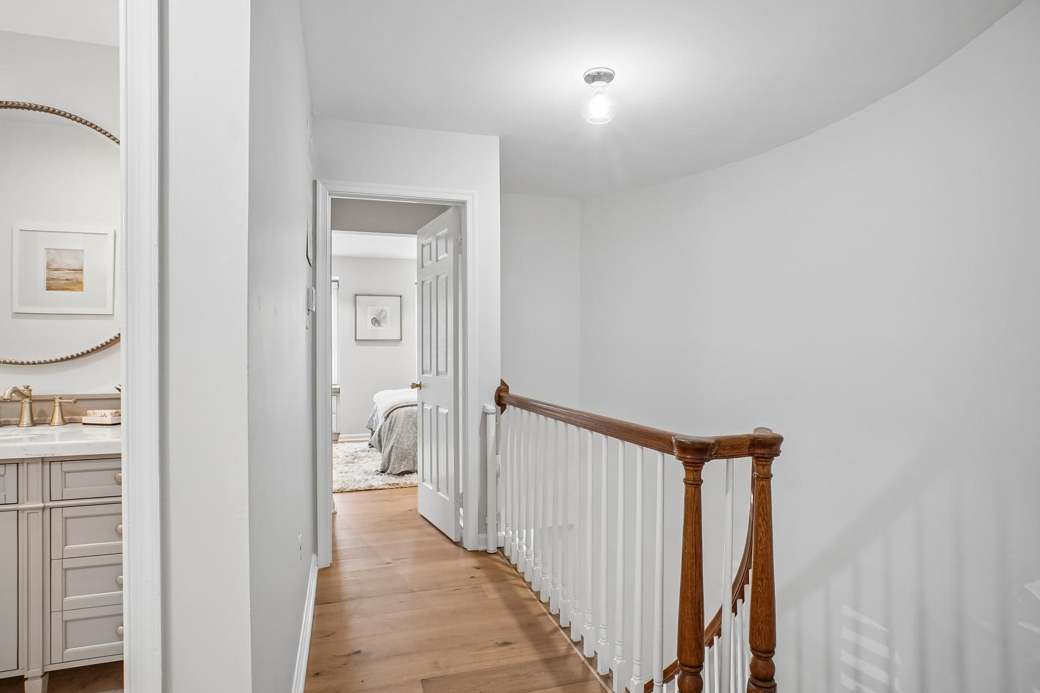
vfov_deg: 65.8
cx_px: 533
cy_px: 353
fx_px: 536
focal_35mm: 19
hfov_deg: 88.2
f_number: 8
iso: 500
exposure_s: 1/8
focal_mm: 11
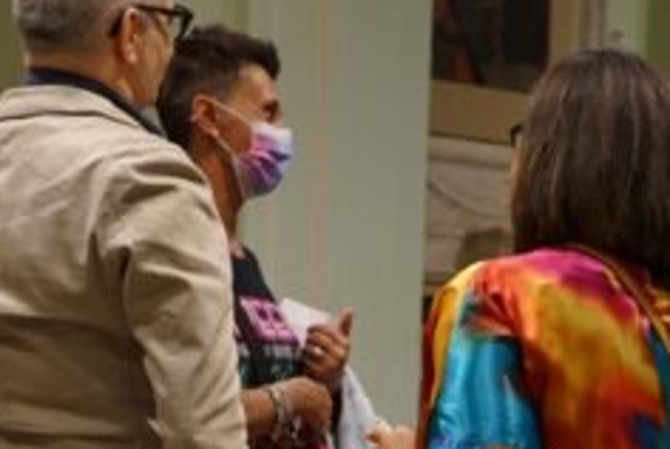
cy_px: 662
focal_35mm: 122
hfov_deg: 16.8
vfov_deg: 10.9
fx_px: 2273
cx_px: 335
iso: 640
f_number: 4
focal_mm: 32
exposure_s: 1/60
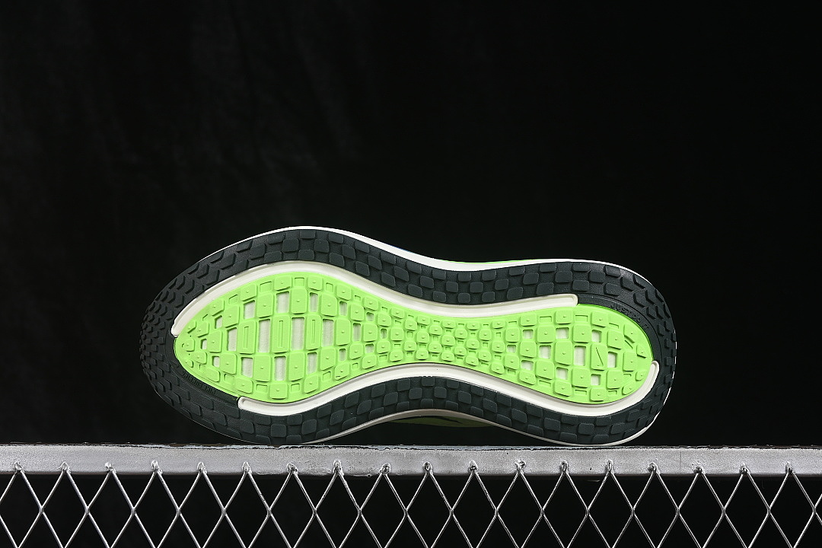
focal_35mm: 75
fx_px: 1712
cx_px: 411
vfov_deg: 18.2
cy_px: 274
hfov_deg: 27.0
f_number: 8
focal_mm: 50
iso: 160
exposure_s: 1/80
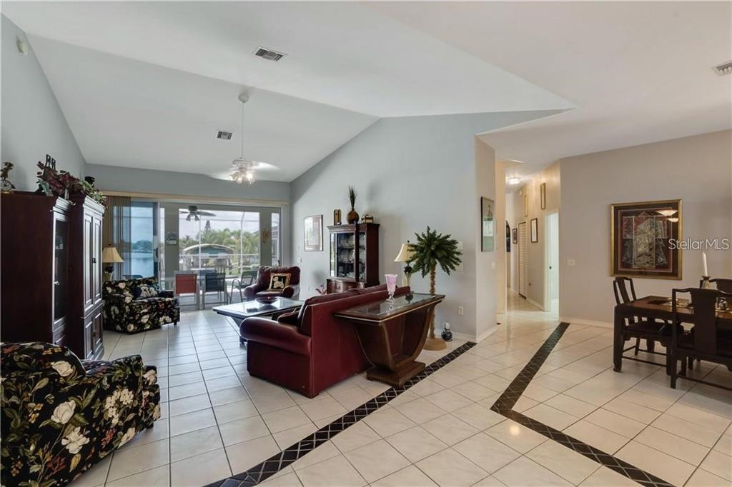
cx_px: 366
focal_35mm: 15
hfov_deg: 100.4
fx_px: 305
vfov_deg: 77.3
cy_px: 244
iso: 100
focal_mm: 10
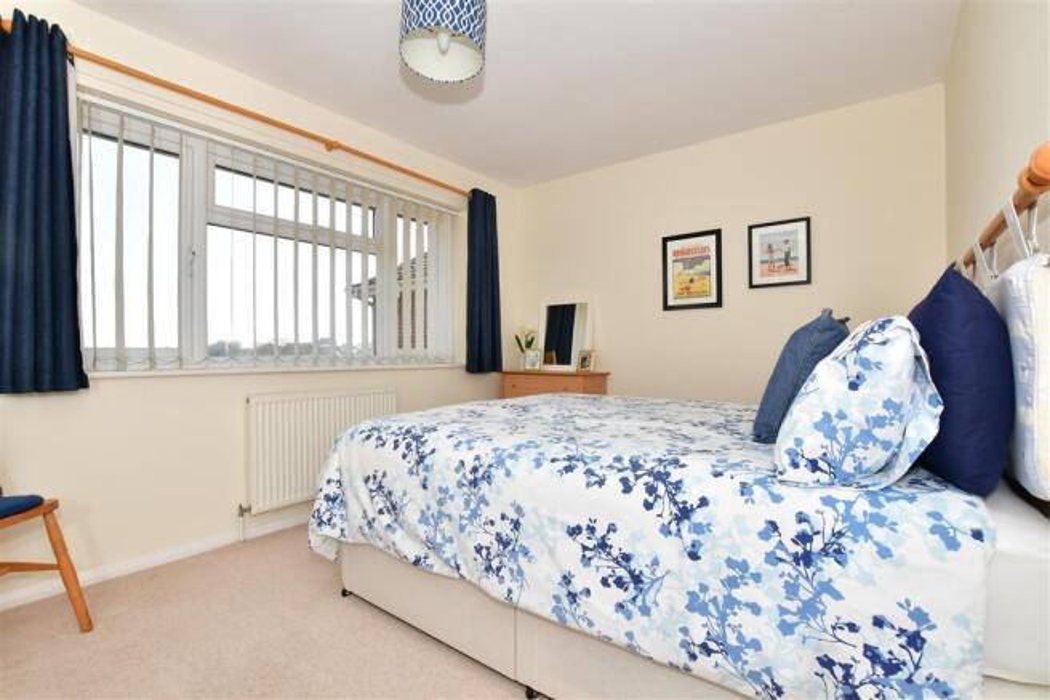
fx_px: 437
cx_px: 525
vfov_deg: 77.3
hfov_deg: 100.4
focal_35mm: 15
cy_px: 350
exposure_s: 1/250
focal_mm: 10
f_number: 8
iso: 400
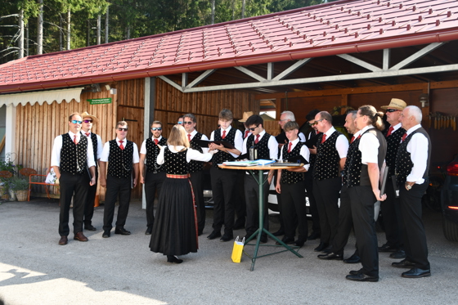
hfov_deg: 49.6
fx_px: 496
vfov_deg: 34.2
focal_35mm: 39
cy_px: 152
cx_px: 229
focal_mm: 26
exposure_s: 1/125
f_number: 5.6
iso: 125
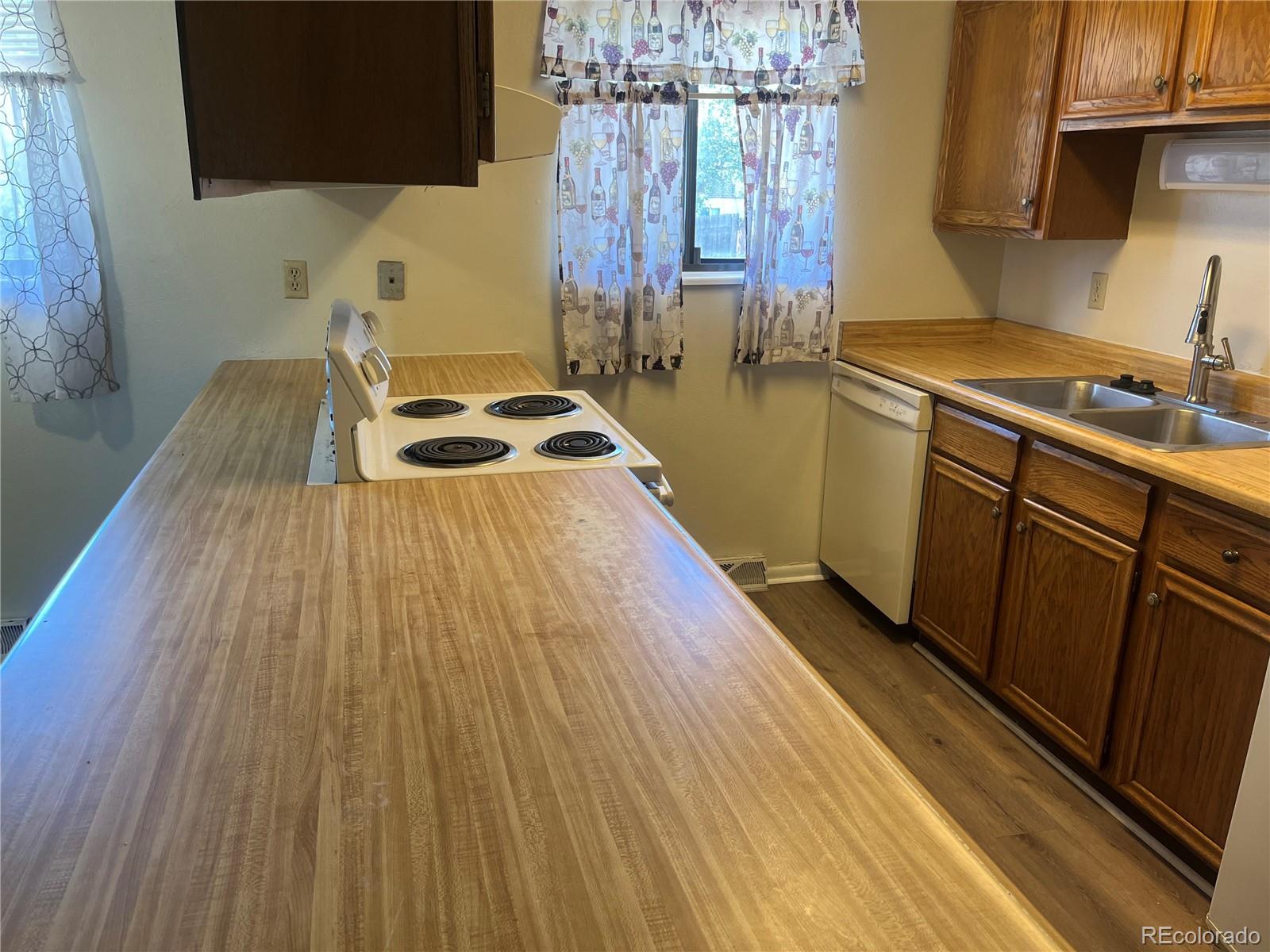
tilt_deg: -17.2
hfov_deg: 67.3
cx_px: 635
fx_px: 954
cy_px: 476
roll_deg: -1.1
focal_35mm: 26
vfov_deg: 53.1
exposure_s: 1/60
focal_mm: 5.1
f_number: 1.6
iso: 80
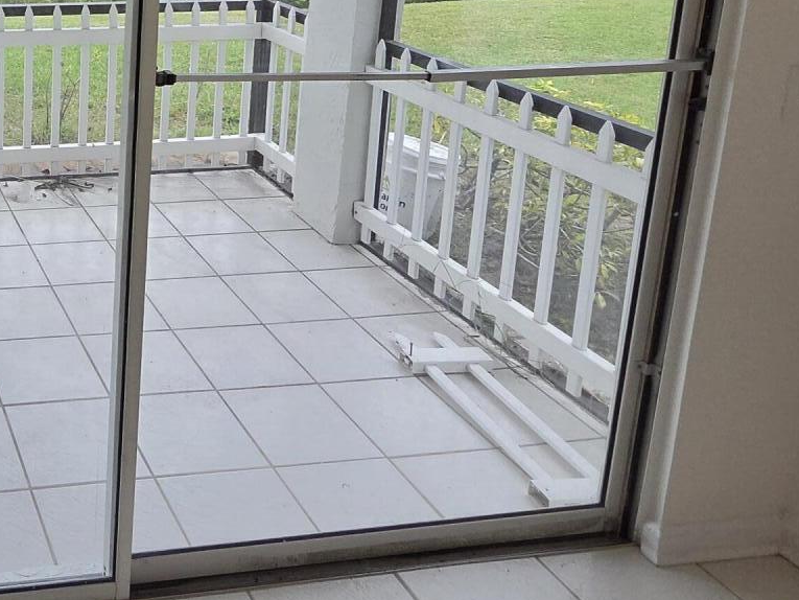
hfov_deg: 42.1
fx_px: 785
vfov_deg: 36.7
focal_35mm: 34
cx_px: -89
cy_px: -24
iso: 250
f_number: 2.2
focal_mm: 2.2
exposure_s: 1/719
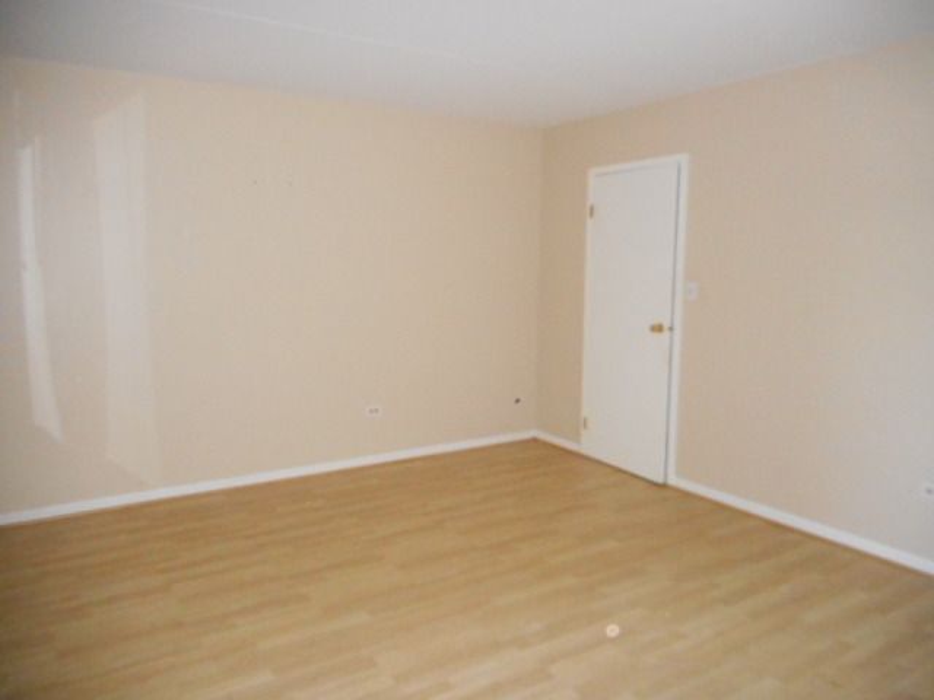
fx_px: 675
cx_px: 467
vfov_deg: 54.9
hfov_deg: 69.4
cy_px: 350
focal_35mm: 25
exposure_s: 1/25
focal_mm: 4.5
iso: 800
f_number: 3.7
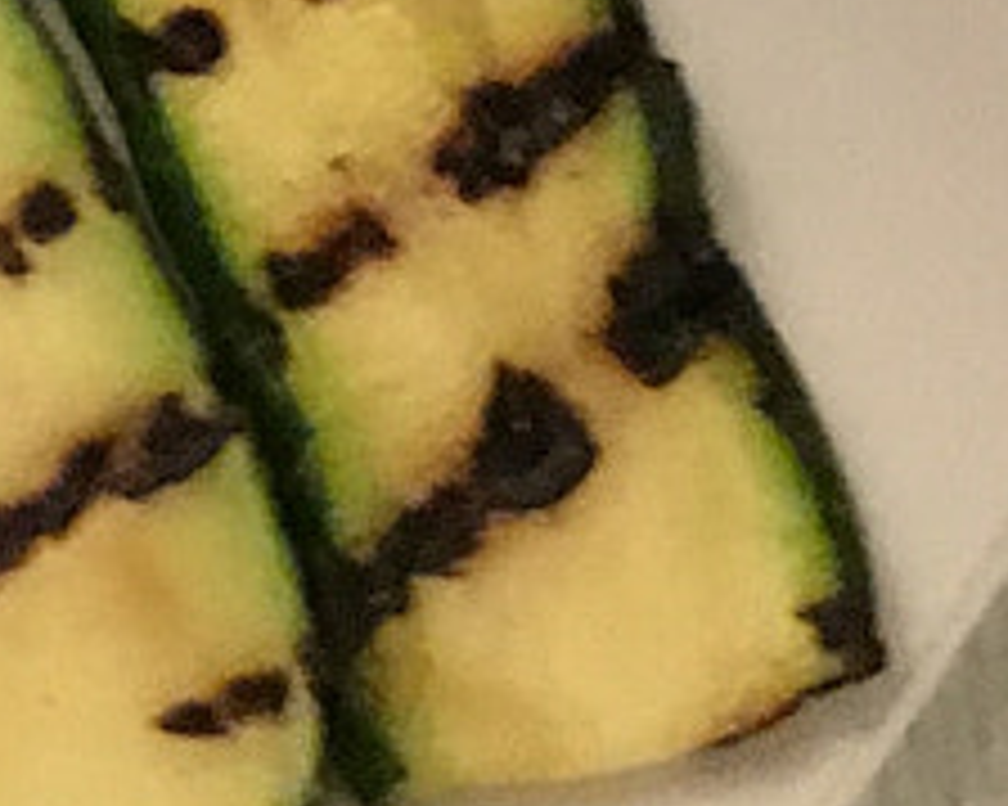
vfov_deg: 7.6
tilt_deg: -63.0
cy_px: -288
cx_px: -711
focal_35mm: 202
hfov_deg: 9.2
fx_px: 6024
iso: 500
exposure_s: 1/17
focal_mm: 4.15
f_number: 2.2
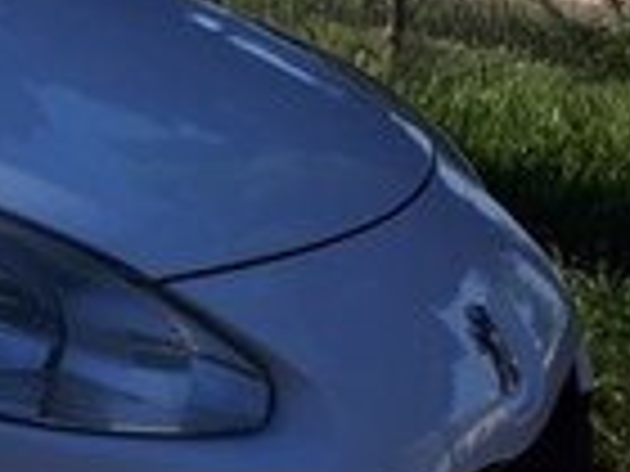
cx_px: -837
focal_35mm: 127
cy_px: 70
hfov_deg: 12.5
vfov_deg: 11.6
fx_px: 2311
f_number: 1.9
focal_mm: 3.6
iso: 40
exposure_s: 1/1304
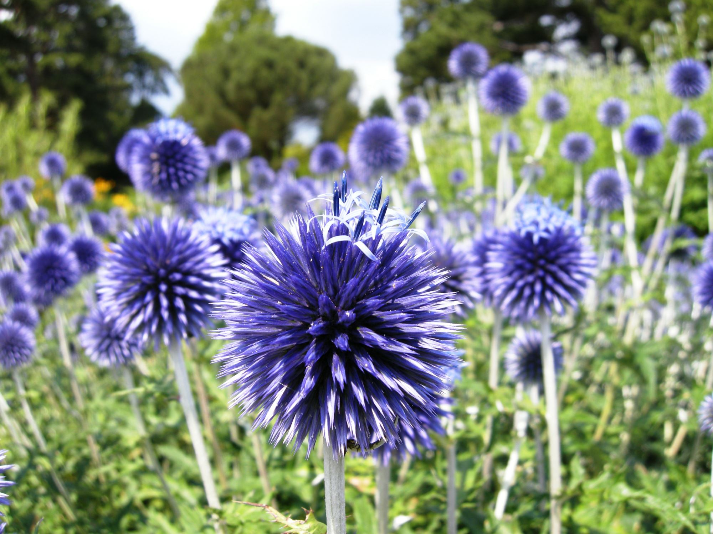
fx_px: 721
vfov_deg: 40.7
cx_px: 356
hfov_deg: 52.6
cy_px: 267
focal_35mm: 35
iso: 64
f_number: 4.8
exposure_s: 1/160
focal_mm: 7.5
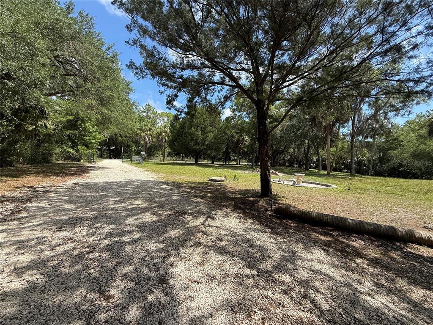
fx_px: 175
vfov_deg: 85.7
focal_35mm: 14
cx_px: 216
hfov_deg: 102.1
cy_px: 162
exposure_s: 1/955
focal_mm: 2.22
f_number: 2.2
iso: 50
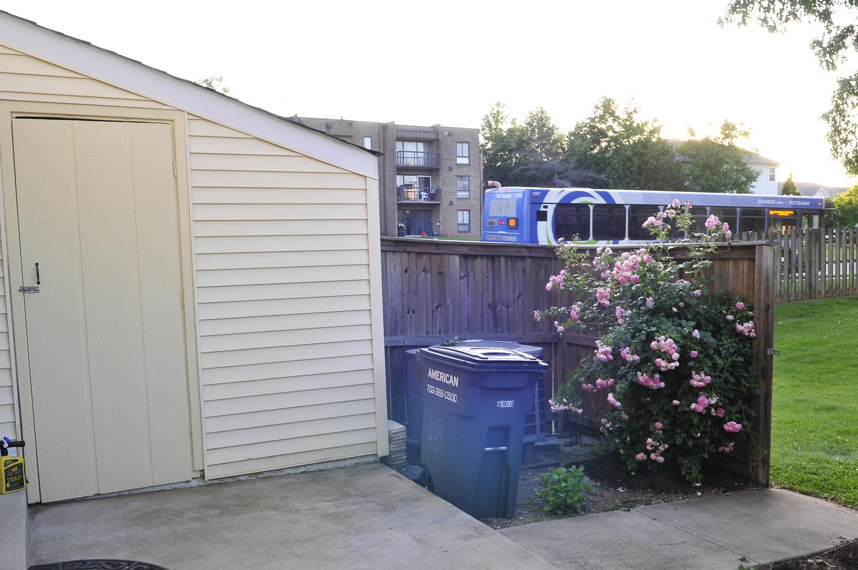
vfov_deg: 40.2
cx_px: 479
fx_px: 777
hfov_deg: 57.6
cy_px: 313
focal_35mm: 33
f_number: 10
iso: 400
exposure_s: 1/30
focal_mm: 17
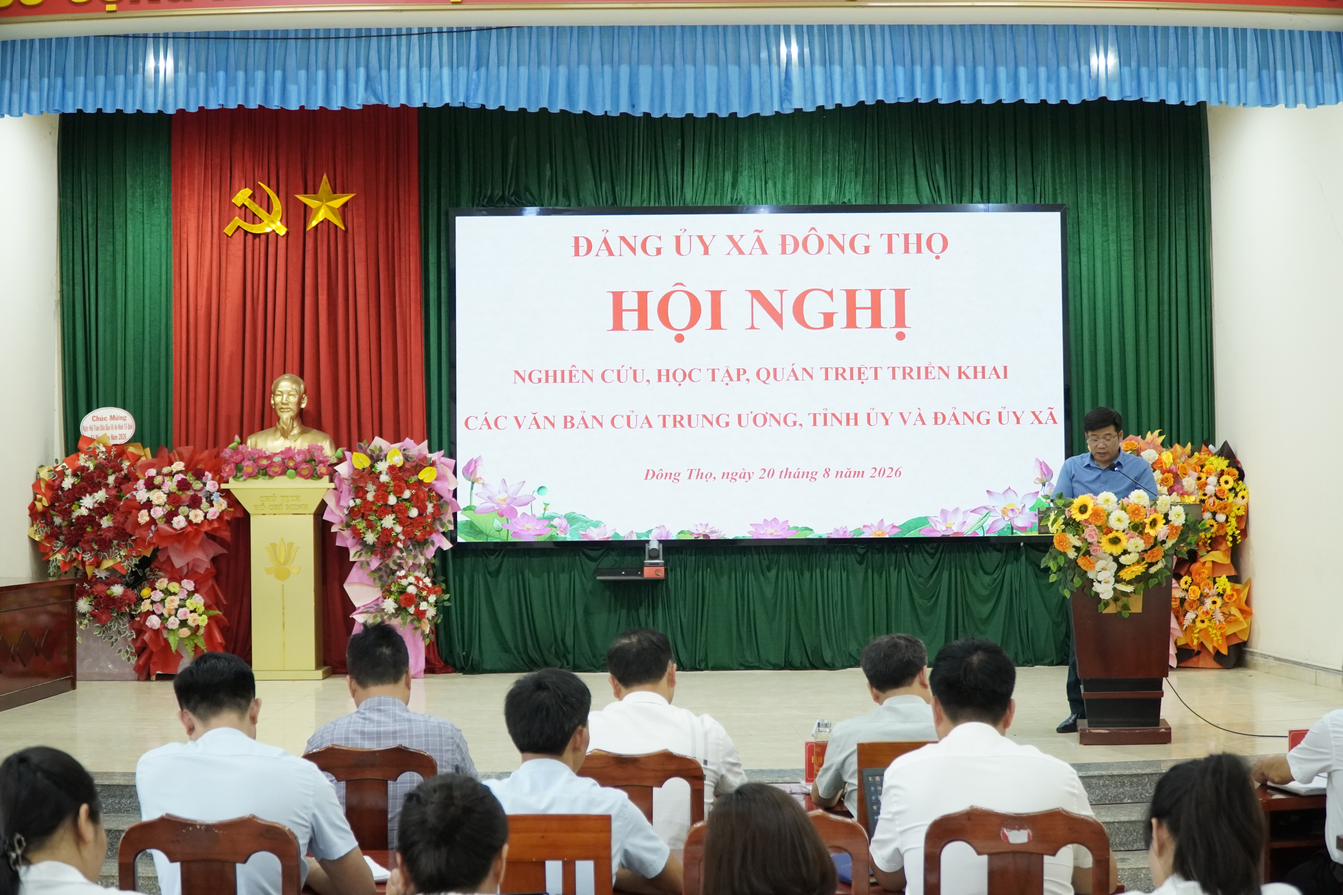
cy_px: 448
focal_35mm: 46
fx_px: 1735
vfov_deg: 28.9
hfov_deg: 42.3
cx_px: 672
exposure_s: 1/125
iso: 2000
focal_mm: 31
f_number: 4
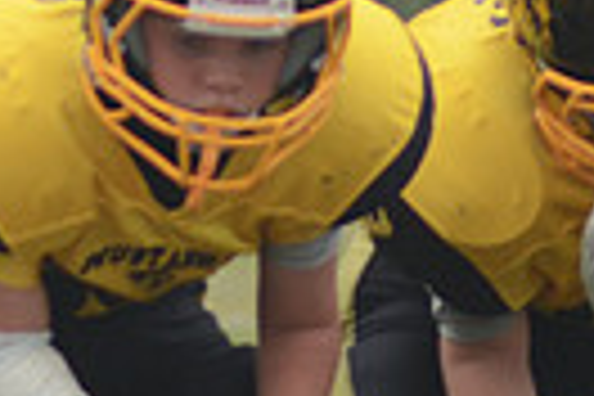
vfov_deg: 0.7
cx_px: -216
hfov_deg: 1.1
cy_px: -86
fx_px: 31447
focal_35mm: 1906
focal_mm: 290
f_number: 6.3
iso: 400
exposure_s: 1/800
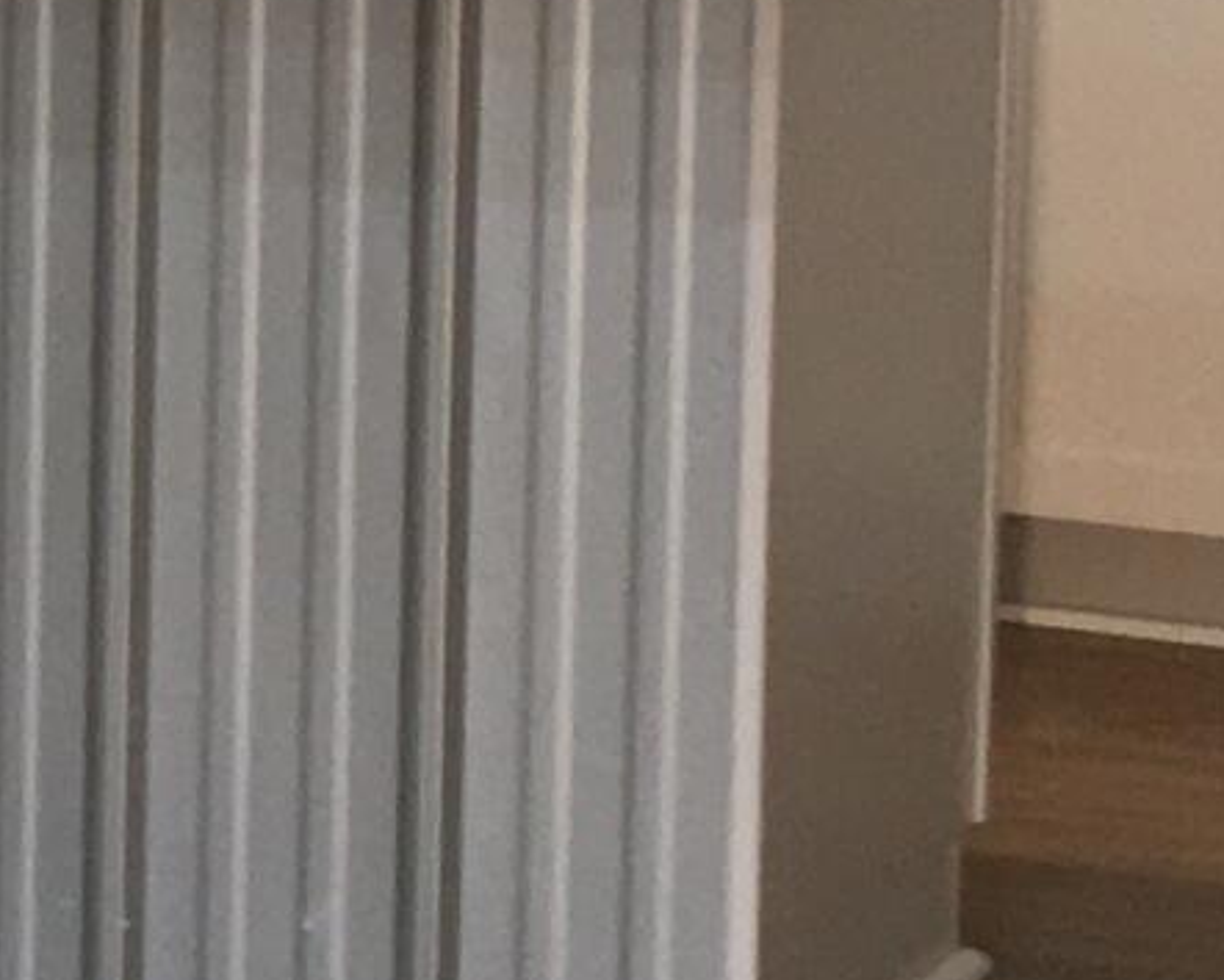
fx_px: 6958
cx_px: -1520
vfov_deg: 8.0
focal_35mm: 192
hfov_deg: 9.2
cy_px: -249
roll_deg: +0.1
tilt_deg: -5.9
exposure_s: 1/30
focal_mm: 4.15
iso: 50
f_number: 2.2
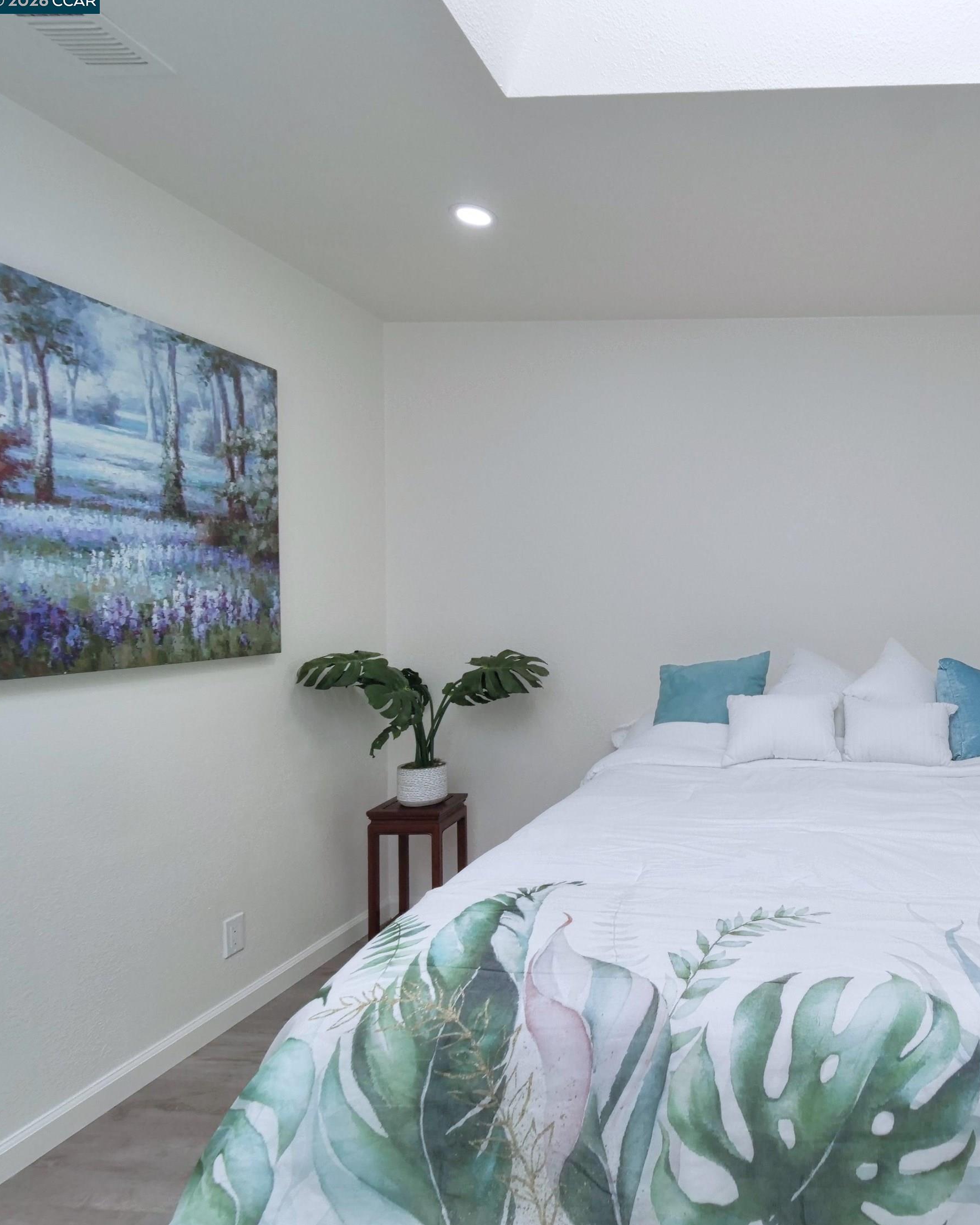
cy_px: 625
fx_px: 689
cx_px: 840
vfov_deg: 83.3
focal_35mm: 19
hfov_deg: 62.1
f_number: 7.1
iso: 800
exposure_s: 1/160
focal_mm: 7
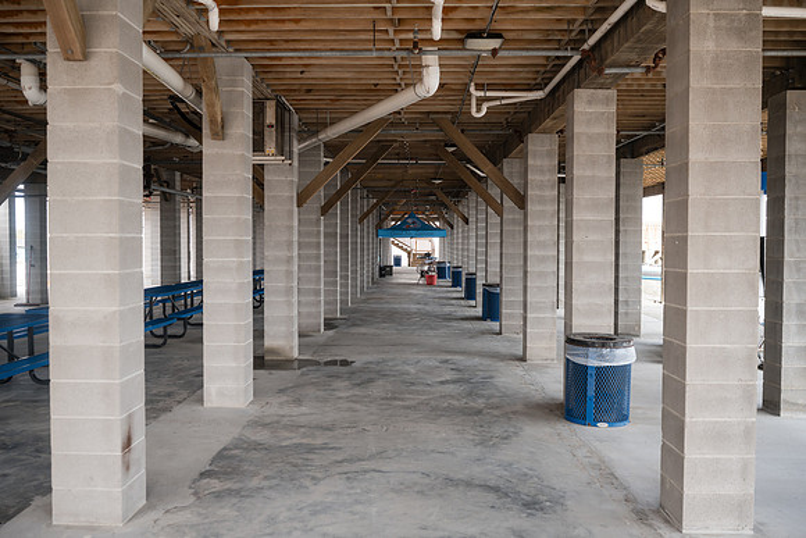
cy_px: 269
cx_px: 403
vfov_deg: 37.9
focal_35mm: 35
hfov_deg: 54.4
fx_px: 784
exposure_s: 1/100
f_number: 5.6
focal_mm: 35
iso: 200
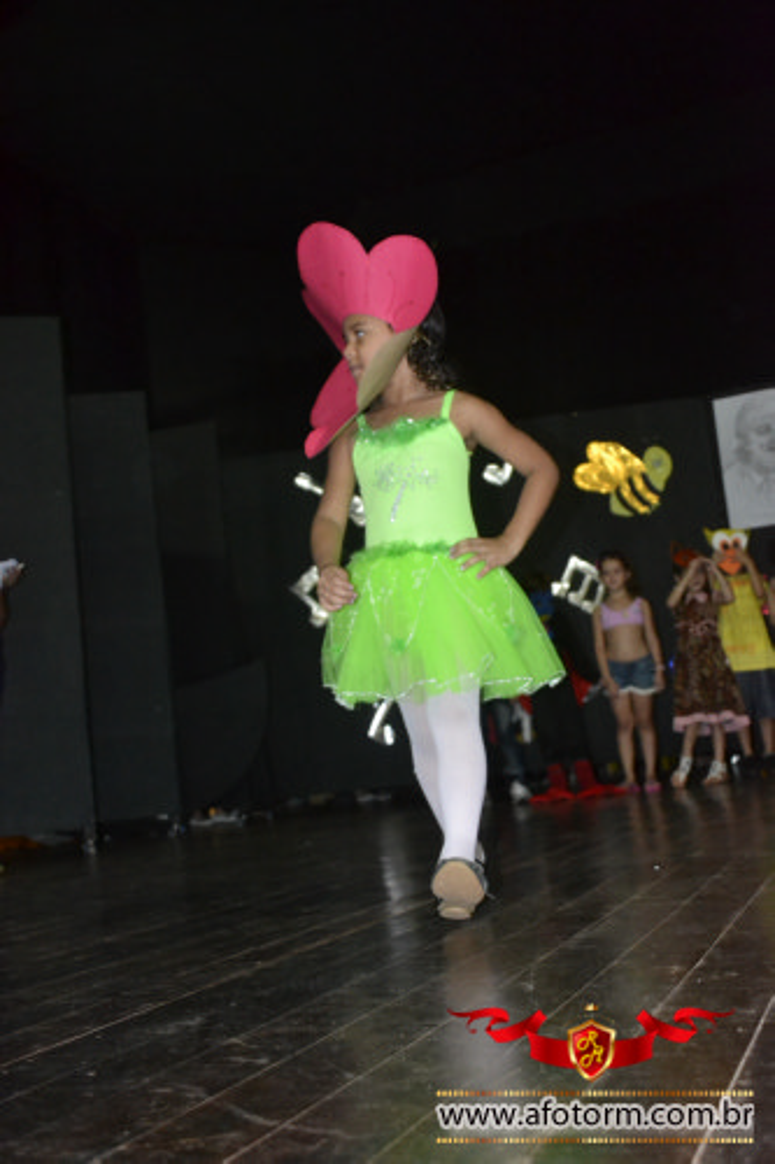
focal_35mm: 39
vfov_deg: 49.6
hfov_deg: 34.2
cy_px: 582
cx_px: 388
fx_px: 1260
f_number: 3.8
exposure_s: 1/60
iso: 3200
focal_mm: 26
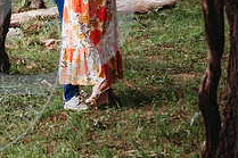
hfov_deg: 9.7
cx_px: -14
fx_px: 1387
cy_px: -46
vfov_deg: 6.5
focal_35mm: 210
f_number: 2.8
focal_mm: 70
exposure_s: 1/160
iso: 400
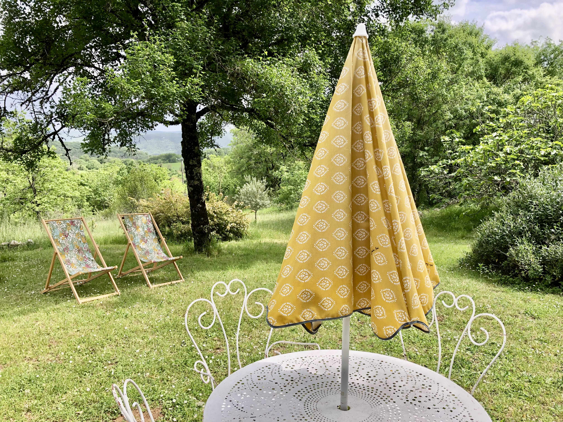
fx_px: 455
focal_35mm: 28
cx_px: 282
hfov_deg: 63.4
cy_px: 211
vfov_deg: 49.7
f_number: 1.8
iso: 20
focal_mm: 4
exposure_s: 1/716
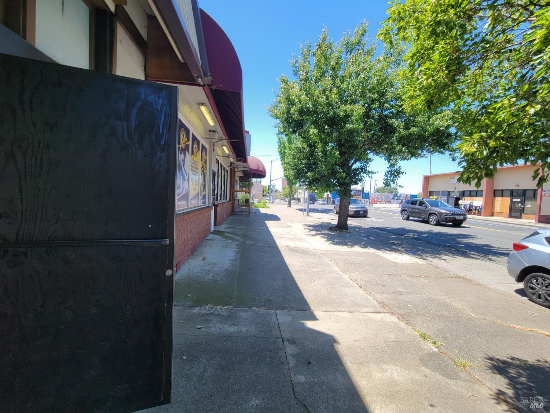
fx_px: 207
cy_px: 206
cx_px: 275
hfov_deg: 106.2
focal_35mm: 13
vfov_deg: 89.9
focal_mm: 2.2
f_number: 2.2
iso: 50
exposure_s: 1/484
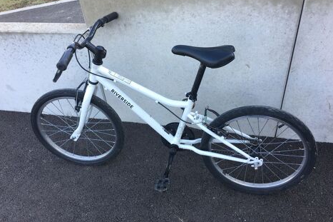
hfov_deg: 60.3
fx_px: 287
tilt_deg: -39.6
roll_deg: +6.5
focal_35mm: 31
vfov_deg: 42.3
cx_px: 166
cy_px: 106
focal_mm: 4.15
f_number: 2.2
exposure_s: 1/100
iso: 25
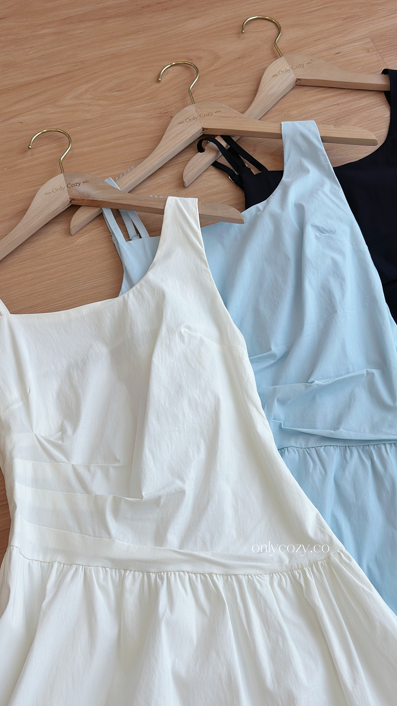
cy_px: 357
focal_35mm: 53
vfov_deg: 39.2
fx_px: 992
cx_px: 198
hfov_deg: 22.6
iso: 64
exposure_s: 1/166
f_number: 1.78
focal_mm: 6.86
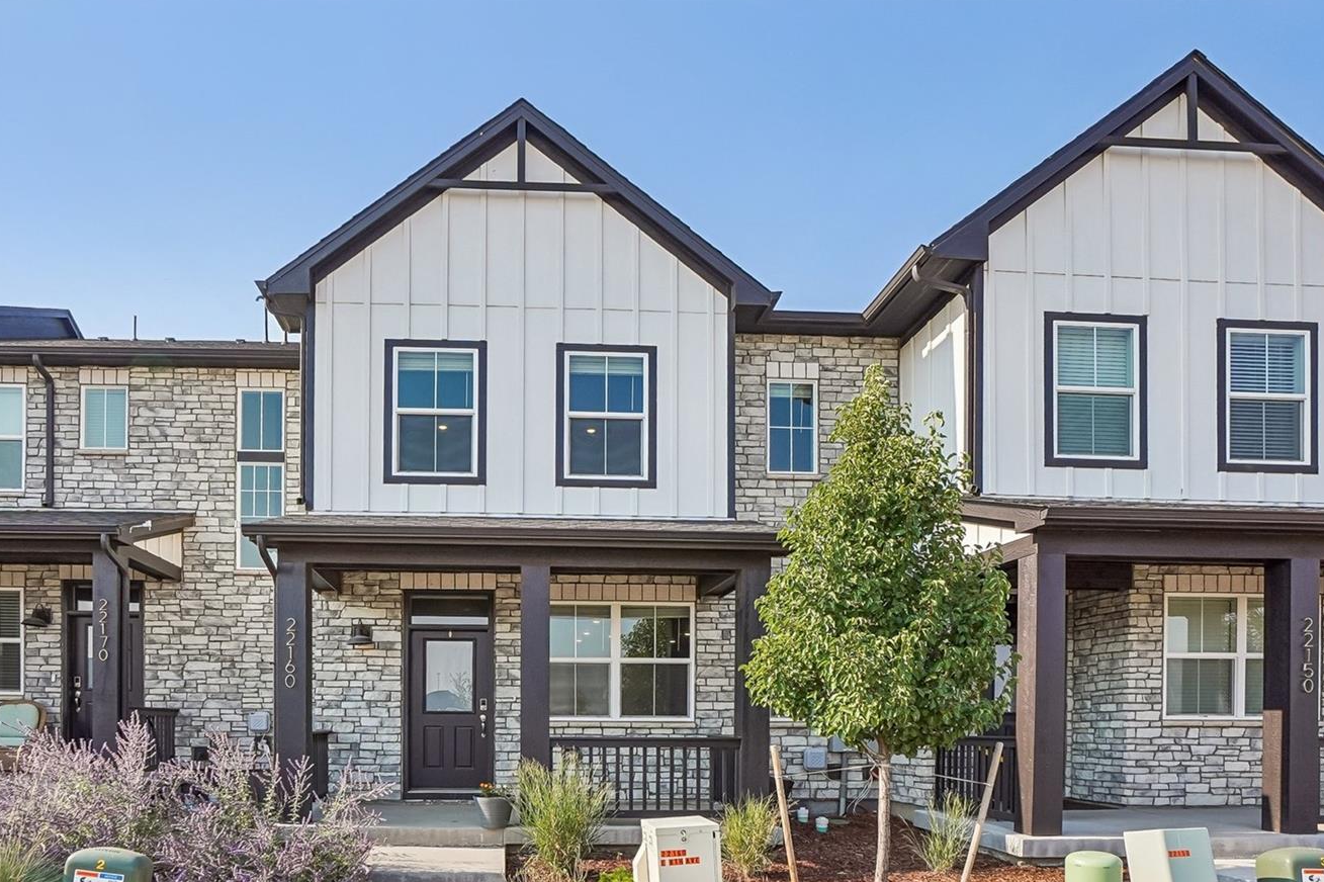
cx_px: 544
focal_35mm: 22
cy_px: 532
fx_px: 809
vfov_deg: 56.7
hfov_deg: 77.9
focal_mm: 12
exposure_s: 1/160
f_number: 8
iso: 100
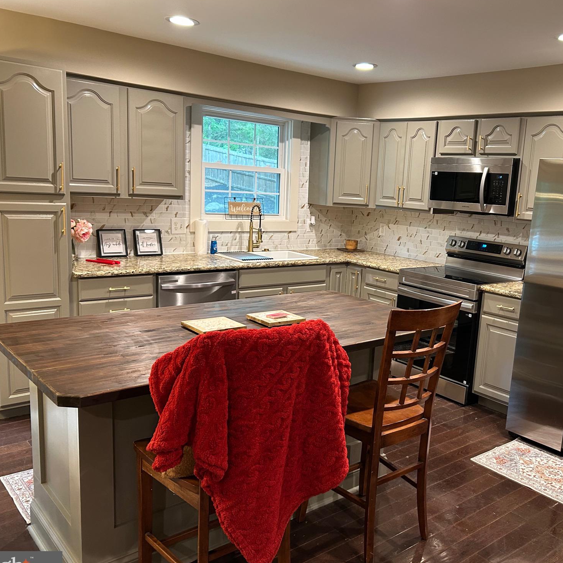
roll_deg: -3.1
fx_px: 589
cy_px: 289
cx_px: 359
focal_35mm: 32
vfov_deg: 51.1
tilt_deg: -11.2
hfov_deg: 50.5
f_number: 1.5
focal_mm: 5.7
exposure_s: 1/60
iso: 200
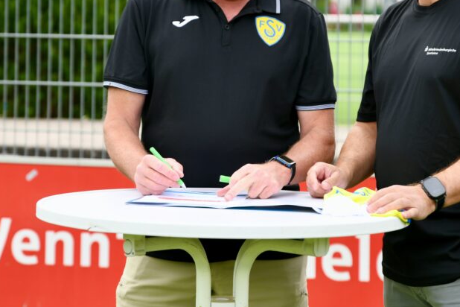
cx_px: 328
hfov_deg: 17.6
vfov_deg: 11.8
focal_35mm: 116
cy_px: 82
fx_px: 1482
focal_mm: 70
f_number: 2.8
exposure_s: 1/1250
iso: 200
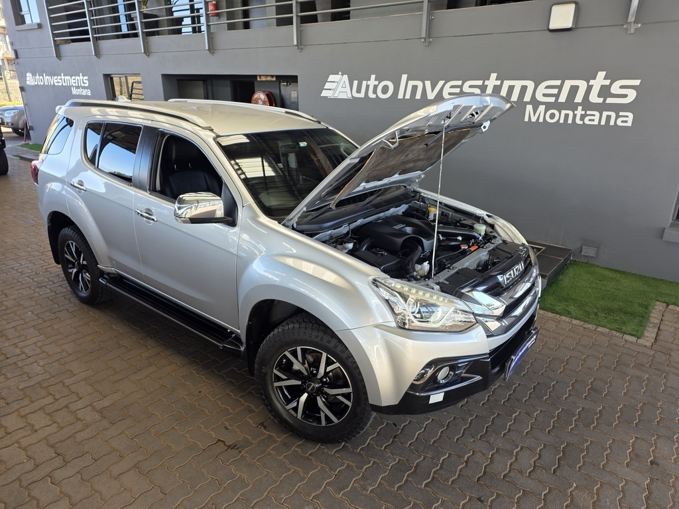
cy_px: 254
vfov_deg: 58.9
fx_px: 451
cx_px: 340
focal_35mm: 23
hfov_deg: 73.9
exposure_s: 1/62
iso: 16
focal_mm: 6.25
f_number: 1.7
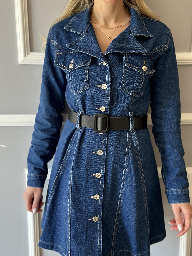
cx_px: 103
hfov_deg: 26.6
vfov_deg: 34.9
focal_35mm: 55
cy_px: 128
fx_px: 407
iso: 125
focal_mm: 6.86
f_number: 1.78
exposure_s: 1/87
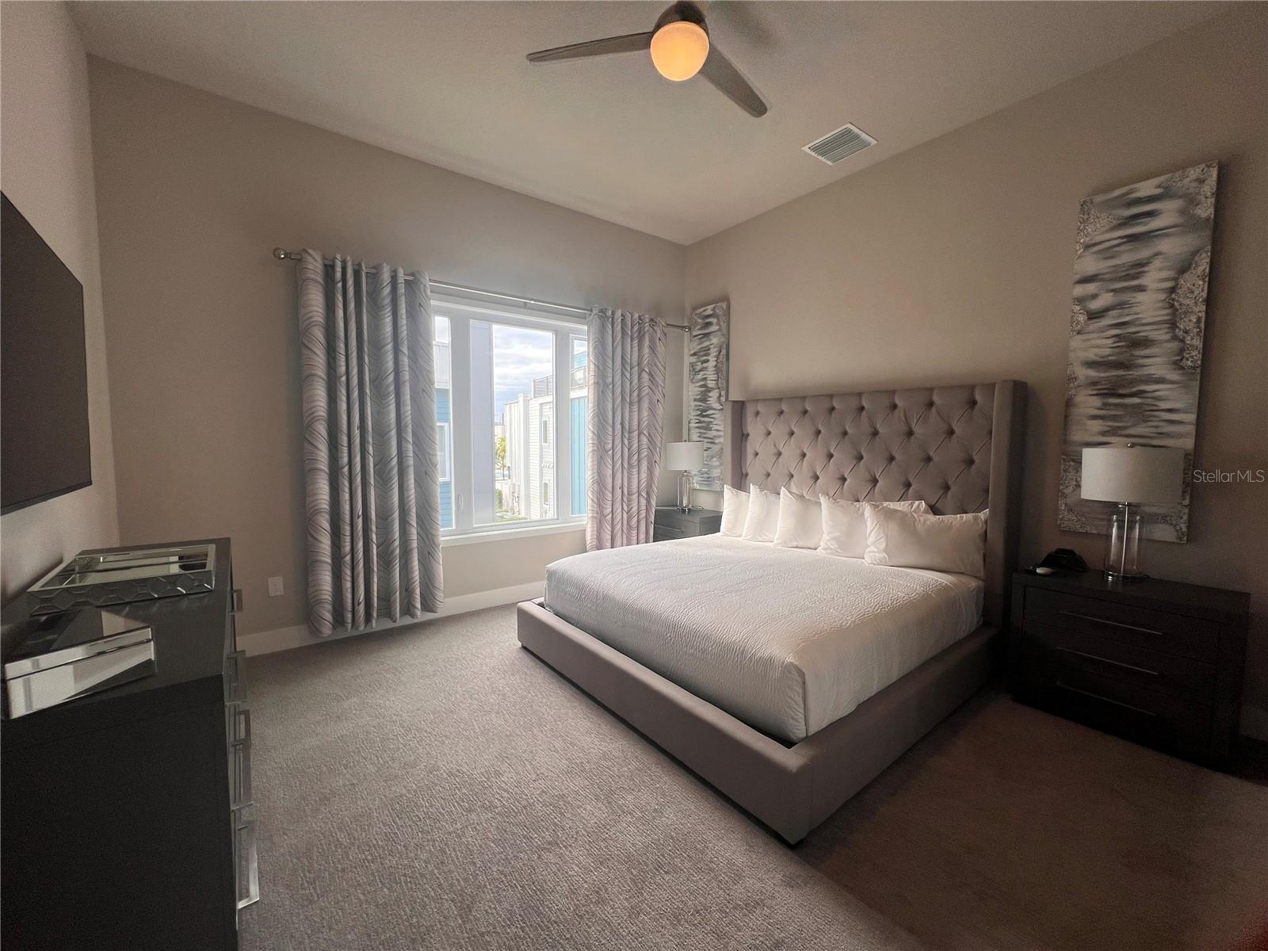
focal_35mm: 13
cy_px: 476
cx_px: 634
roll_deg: +0.3
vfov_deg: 89.9
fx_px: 476
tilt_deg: -4.7
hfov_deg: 106.2
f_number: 1.8
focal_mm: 1.57
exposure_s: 1/120
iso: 32
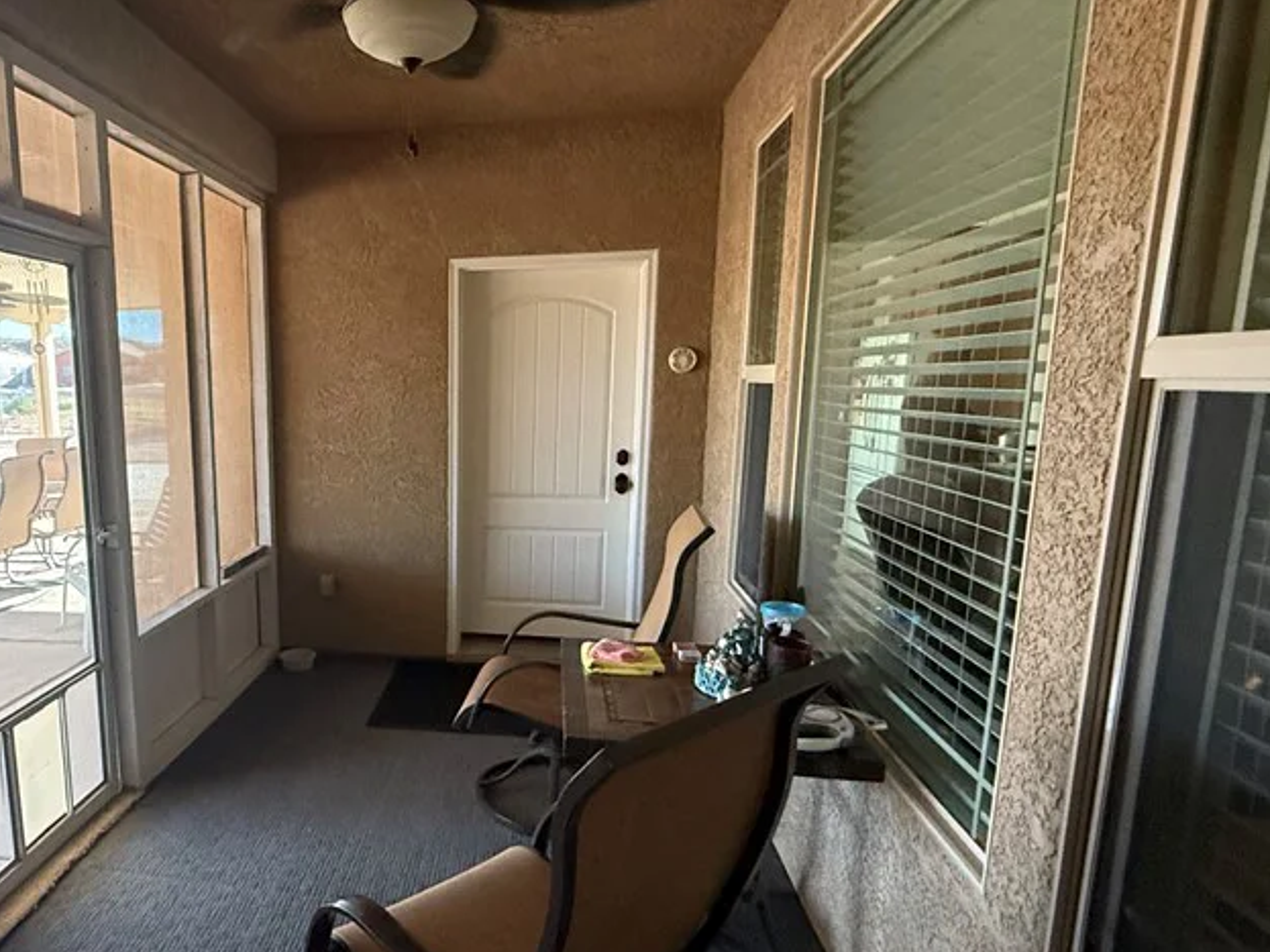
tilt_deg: -13.0
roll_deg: +3.0
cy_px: 520
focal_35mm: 23
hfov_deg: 70.4
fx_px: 844
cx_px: 365
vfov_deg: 58.8
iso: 500
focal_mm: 2.22
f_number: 2.2
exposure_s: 1/120
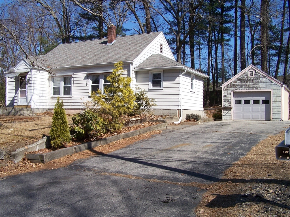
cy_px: 108
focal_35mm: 38
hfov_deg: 49.0
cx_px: 145
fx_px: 318
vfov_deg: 37.7
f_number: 4
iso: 80
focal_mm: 6.3
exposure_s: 1/750
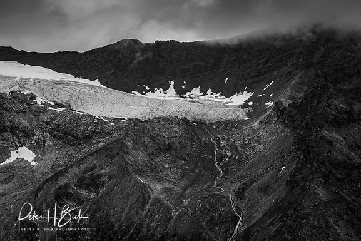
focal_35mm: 92
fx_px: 923
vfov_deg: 14.9
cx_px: 181
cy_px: 115
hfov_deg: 22.1
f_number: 7.1
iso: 400
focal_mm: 44
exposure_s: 1/1000
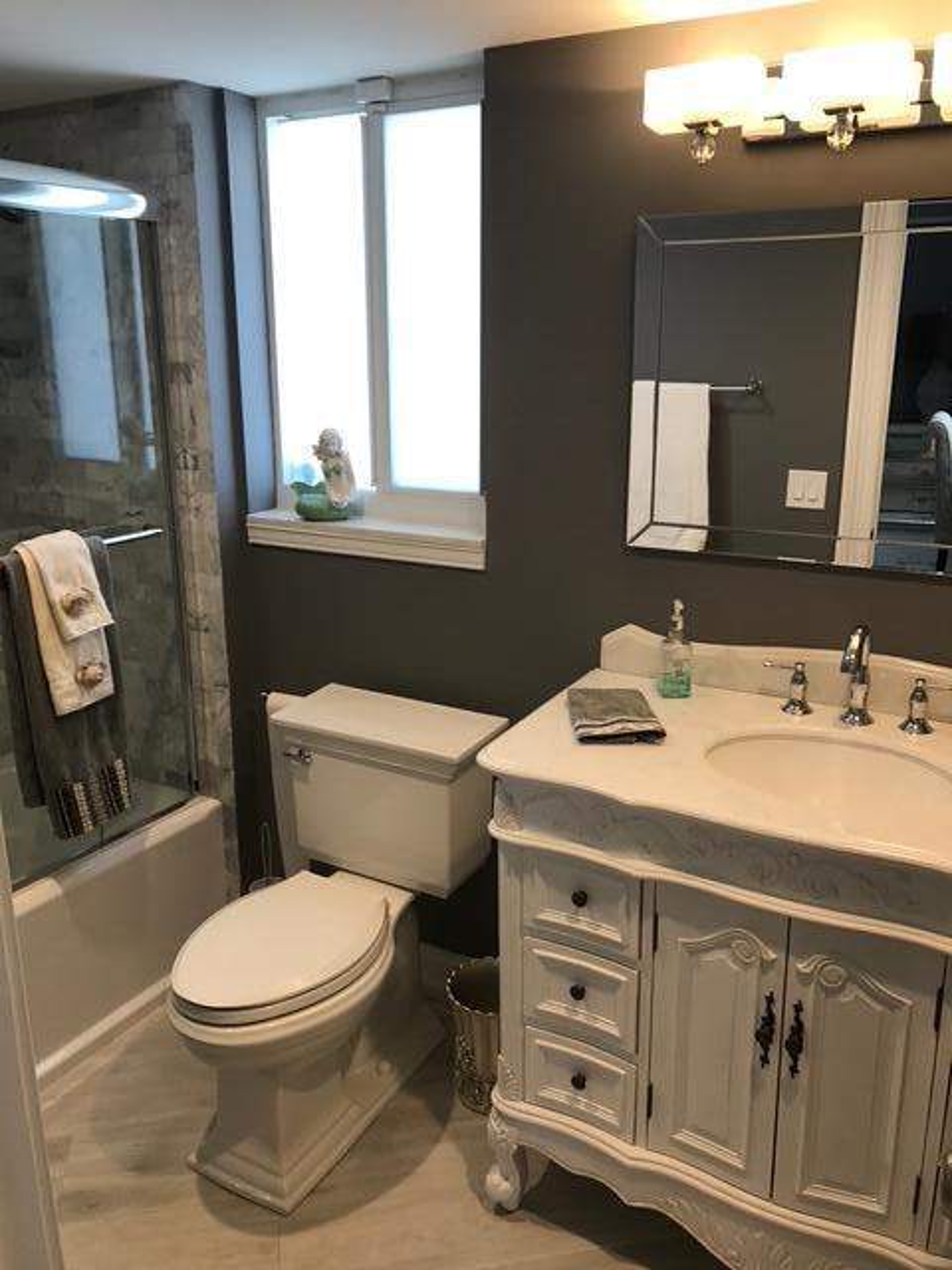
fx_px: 1027
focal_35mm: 28
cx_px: 476
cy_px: 635
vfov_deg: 63.4
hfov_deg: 49.7
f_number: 1.8
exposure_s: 1/40
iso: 25
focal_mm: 3.99
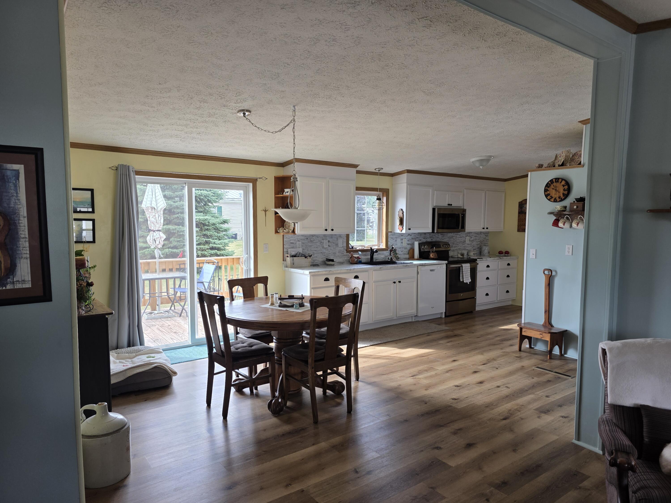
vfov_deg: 58.9
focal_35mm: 23
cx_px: 336
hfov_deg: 73.9
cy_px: 252
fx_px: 446
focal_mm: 6.3
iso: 80
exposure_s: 1/180
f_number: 1.7
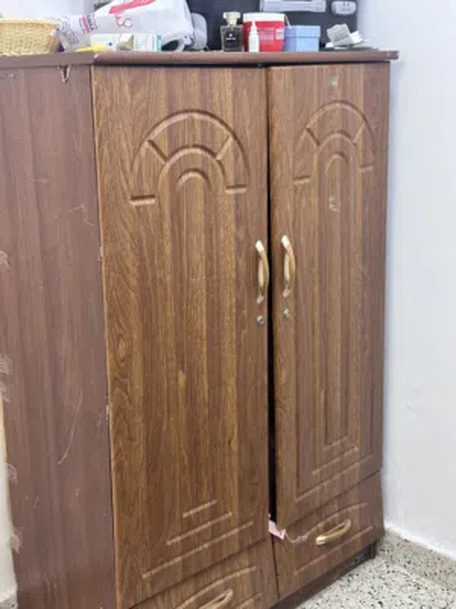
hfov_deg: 30.3
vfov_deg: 39.7
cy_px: 304
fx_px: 843
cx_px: 228
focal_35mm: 48
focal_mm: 6.86
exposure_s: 1/33
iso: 250
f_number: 1.78
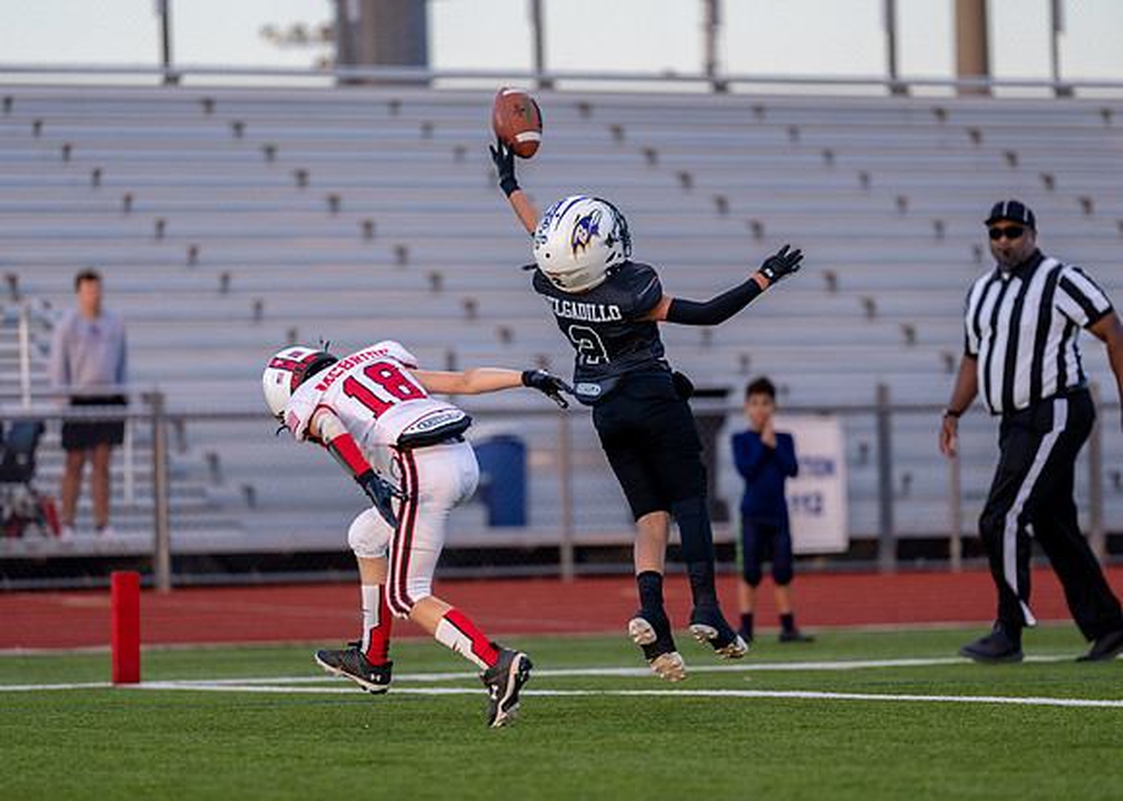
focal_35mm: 210
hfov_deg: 9.6
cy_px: 400
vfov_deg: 6.9
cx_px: 562
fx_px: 6682
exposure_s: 1/1250
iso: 500
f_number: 2.8
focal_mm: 200
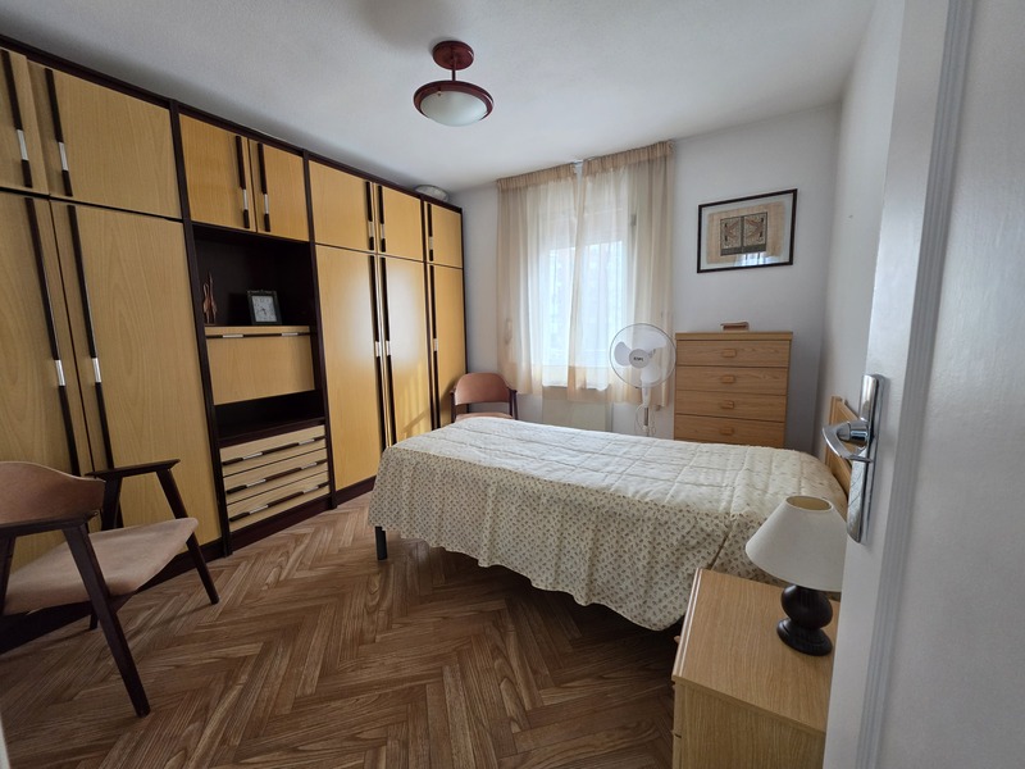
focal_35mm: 13
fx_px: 385
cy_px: 384
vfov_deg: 89.9
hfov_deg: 106.2
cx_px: 512
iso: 200
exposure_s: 1/100
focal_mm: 2.2
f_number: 1.9
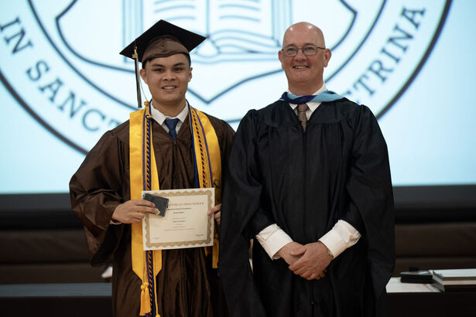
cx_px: 238
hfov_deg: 10.3
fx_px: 2644
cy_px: 158
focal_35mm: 200
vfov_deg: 6.9
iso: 1600
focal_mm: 200
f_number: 4
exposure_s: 1/100
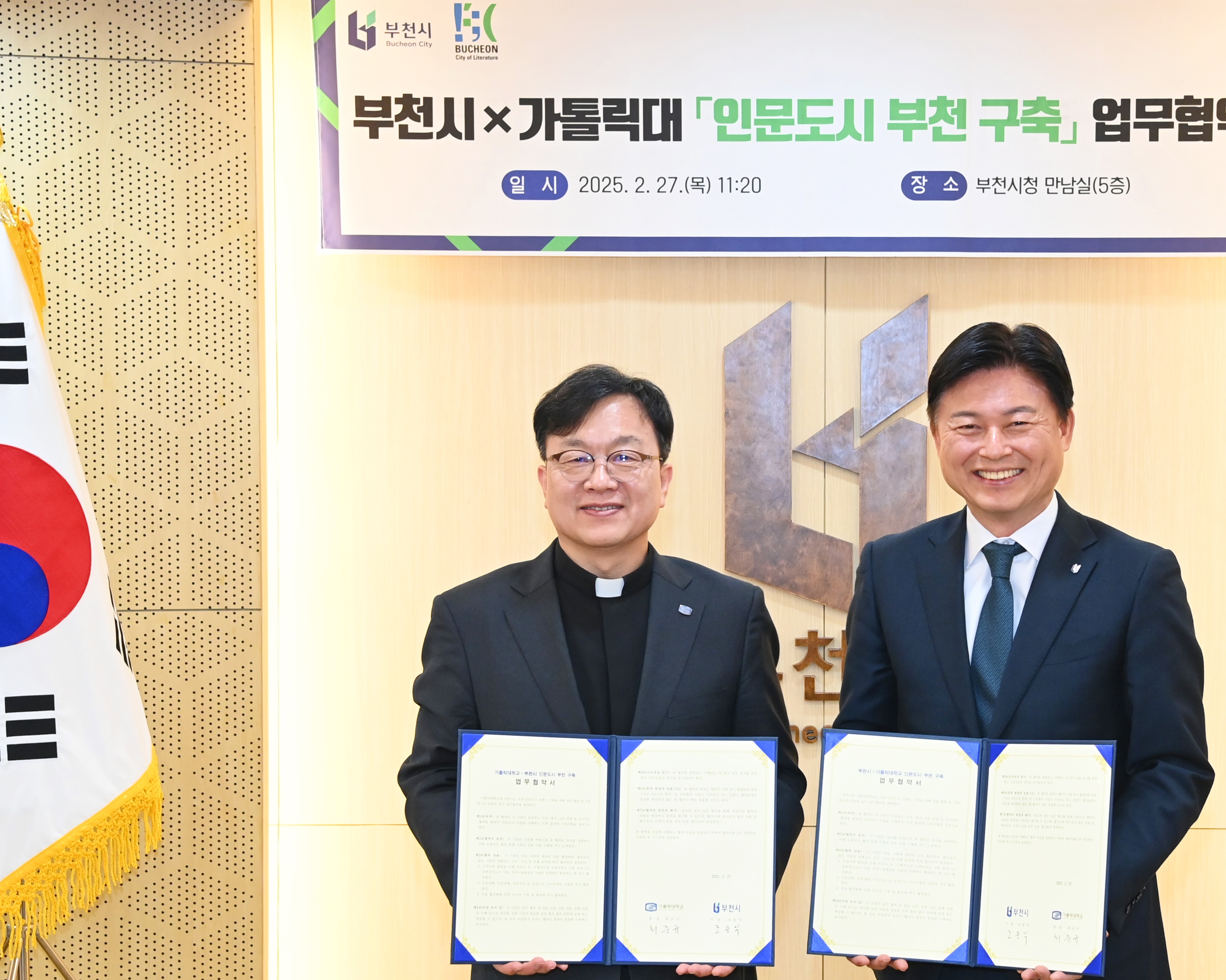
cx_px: 818
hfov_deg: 25.6
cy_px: 532
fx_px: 2685
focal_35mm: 74
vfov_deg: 20.7
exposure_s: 1/160
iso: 2500
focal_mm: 50
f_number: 6.3
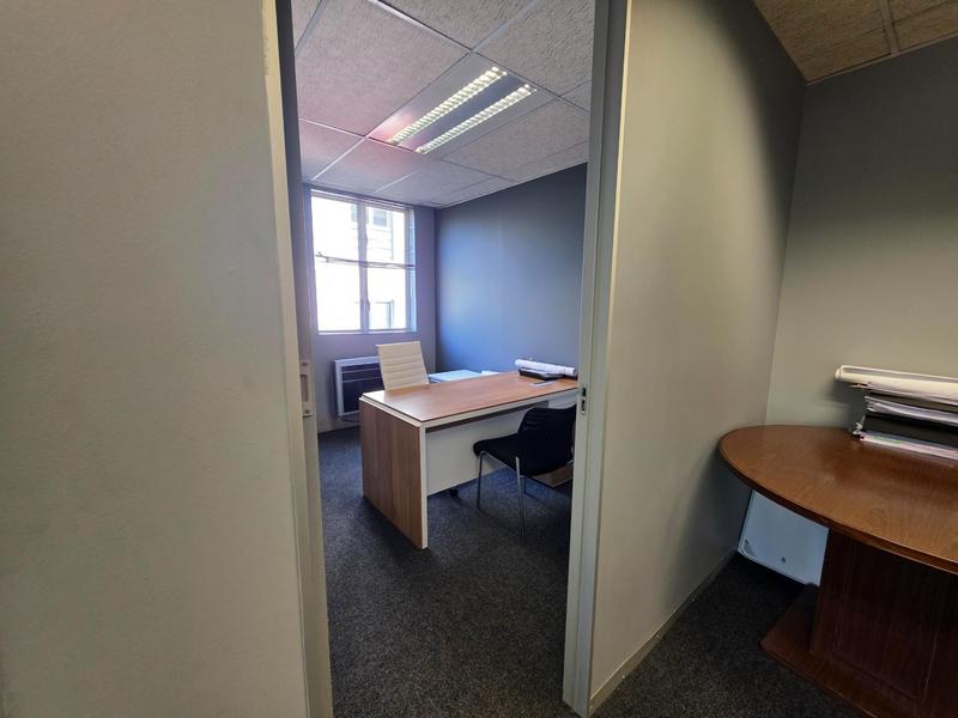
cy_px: 359
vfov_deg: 89.9
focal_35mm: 13
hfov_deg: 106.2
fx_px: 360
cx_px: 479
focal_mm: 2.2
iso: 200
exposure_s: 1/100
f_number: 1.9
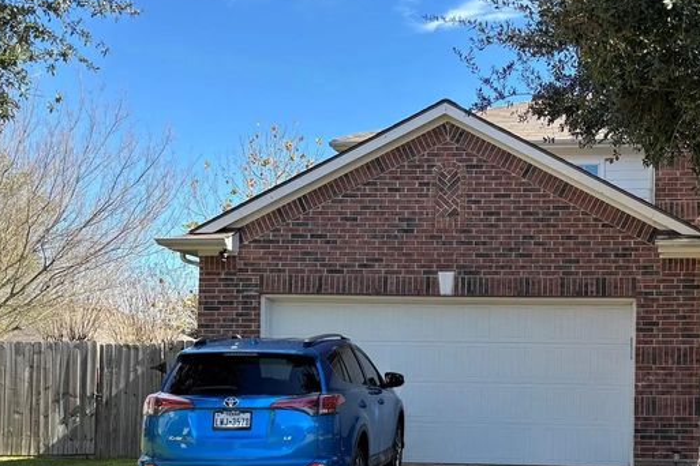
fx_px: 1050
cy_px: 350
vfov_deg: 24.8
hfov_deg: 35.5
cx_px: 576
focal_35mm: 54
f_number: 1.6
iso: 50
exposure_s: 1/1103
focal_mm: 5.96
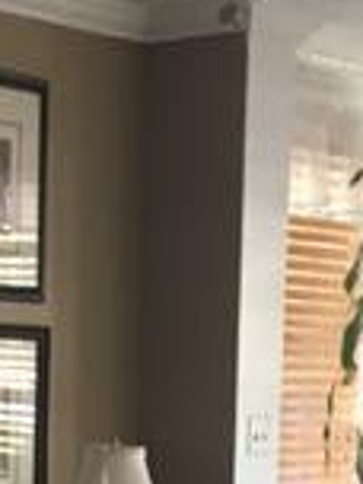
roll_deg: +0.5
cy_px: 895
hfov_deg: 12.1
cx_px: 67
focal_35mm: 122
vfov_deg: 14.1
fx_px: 1706
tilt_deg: -18.5
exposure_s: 1/17
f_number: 2.2
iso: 200
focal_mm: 4.15
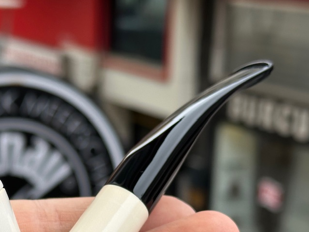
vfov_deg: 15.2
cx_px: 74
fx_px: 857
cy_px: 217
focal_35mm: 96
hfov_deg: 20.3
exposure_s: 1/353
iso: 64
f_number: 1.78
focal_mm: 6.86
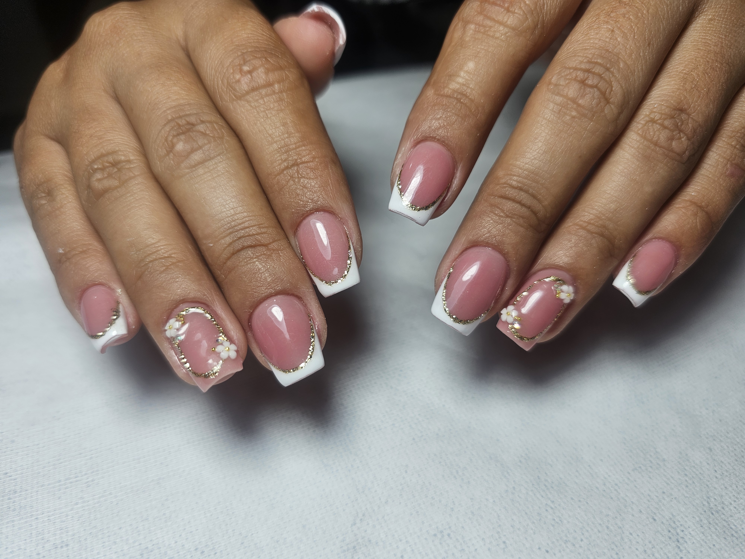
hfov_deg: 73.9
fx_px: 495
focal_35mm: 23
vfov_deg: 58.9
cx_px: 372
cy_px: 280
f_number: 1.7
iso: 12
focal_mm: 6.3
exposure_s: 1/120
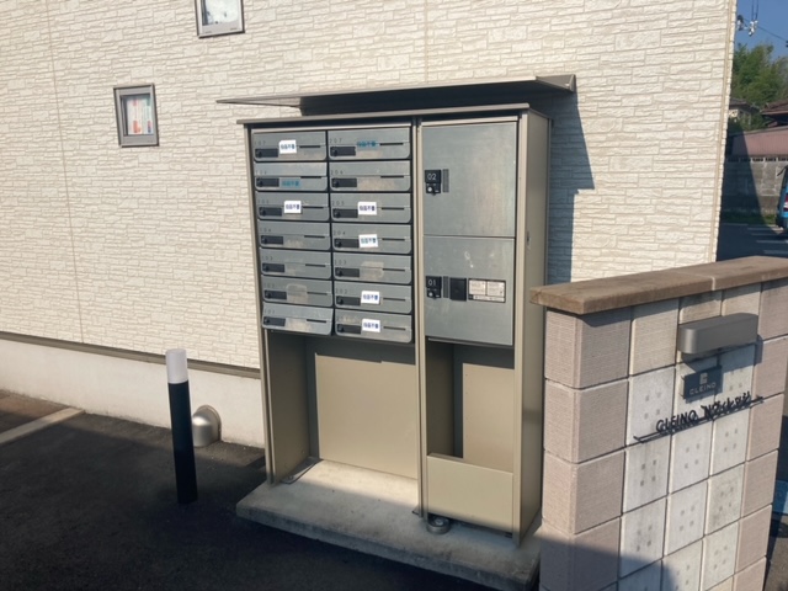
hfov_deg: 63.4
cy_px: 296
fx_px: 637
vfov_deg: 49.7
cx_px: 394
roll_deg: -1.5
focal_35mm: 28
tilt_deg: -12.1
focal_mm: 3.99
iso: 25
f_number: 1.8
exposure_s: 1/4000
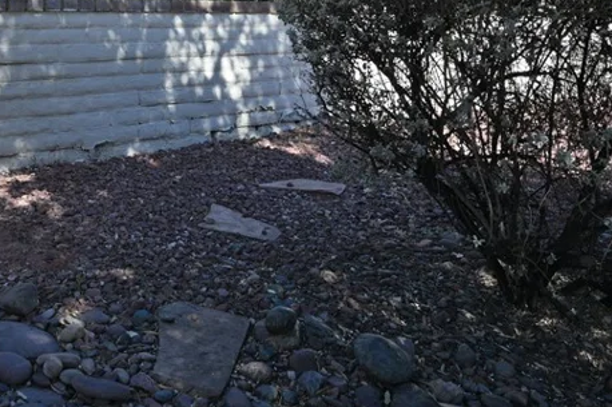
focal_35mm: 47
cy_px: 5
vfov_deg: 27.1
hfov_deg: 40.0
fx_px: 799
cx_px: 112
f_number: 13
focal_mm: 21
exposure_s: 1/60
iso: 100
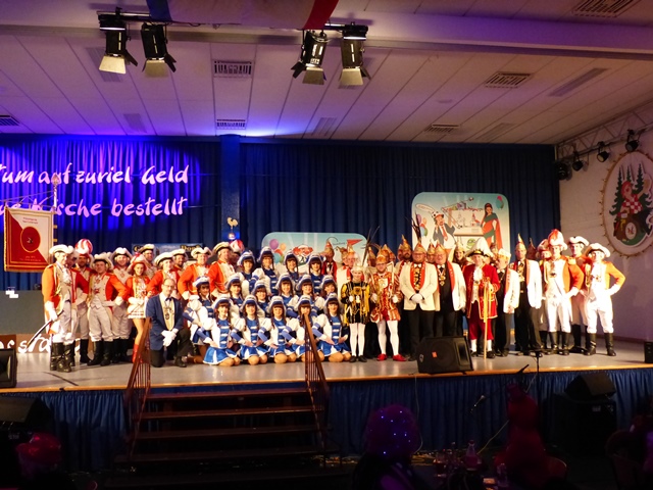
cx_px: 326
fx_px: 641
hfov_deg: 54.0
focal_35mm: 34
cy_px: 245
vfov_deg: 41.8
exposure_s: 1/60
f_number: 2.8
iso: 800
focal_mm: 6
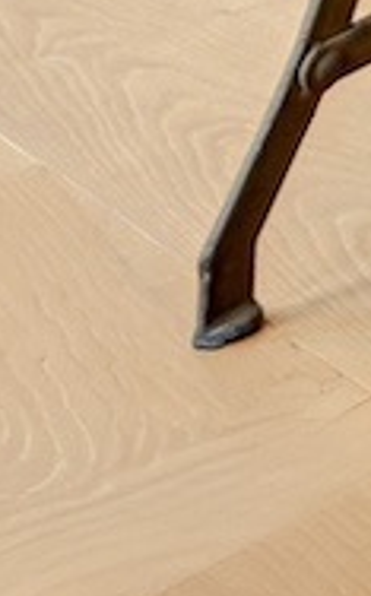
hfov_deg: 3.9
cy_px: -1384
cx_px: 2882
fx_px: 2467
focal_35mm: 152
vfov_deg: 9.5
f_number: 13
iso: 200
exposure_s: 1/3.33
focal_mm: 14
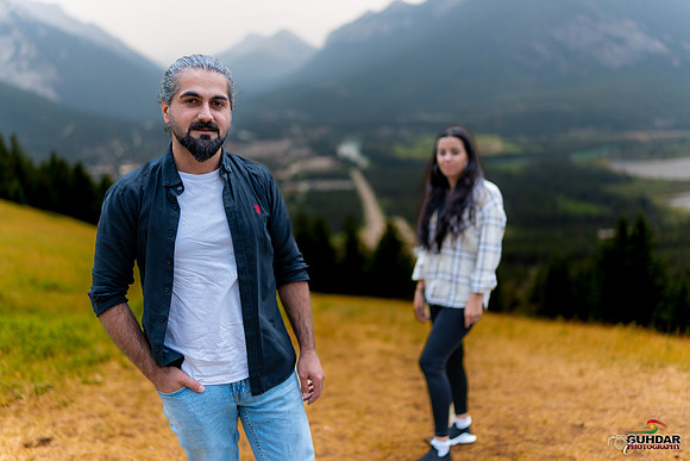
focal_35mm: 35
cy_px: 230
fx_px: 671
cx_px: 345
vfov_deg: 37.9
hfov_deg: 54.4
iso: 200
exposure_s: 1/8000
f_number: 1.2
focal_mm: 35
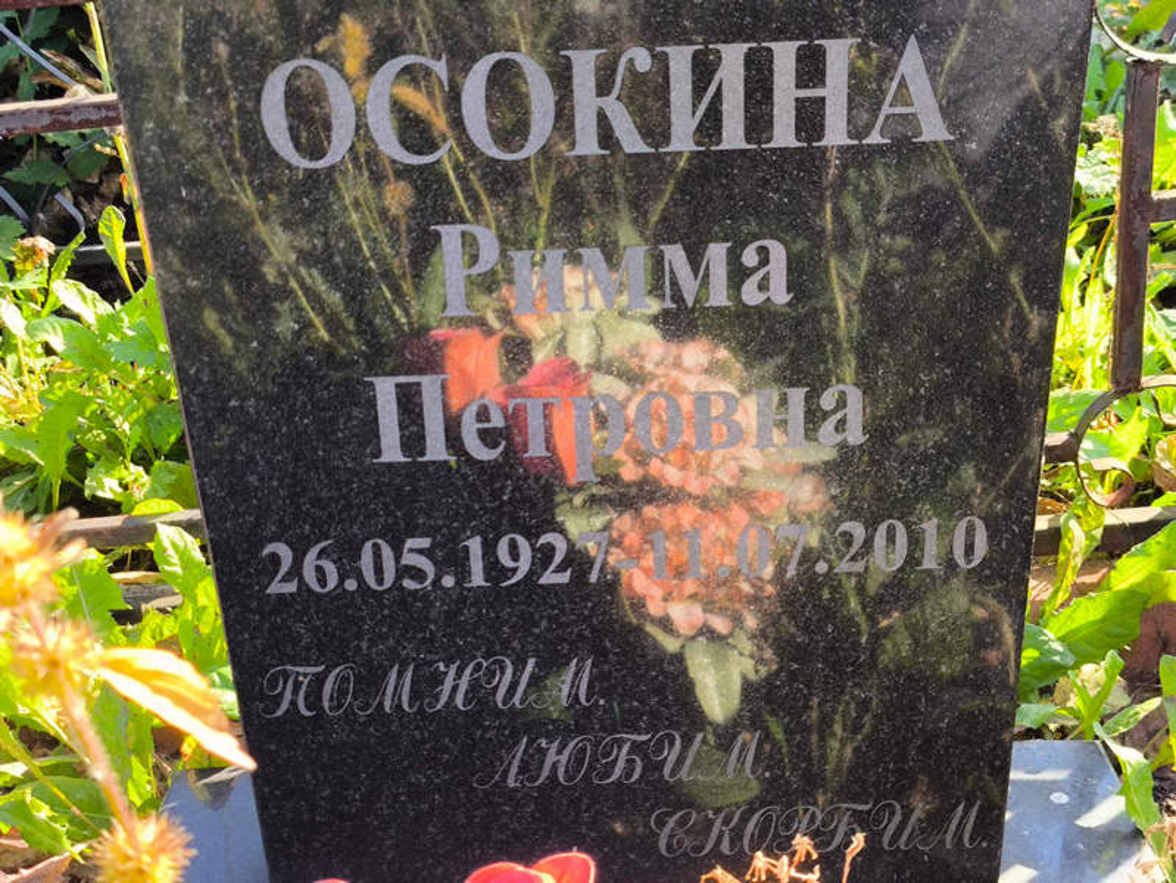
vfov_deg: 29.1
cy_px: 442
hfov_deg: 38.2
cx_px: 588
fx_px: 1699
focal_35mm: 50
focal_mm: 4.71
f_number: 1.7
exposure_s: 1/181
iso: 50
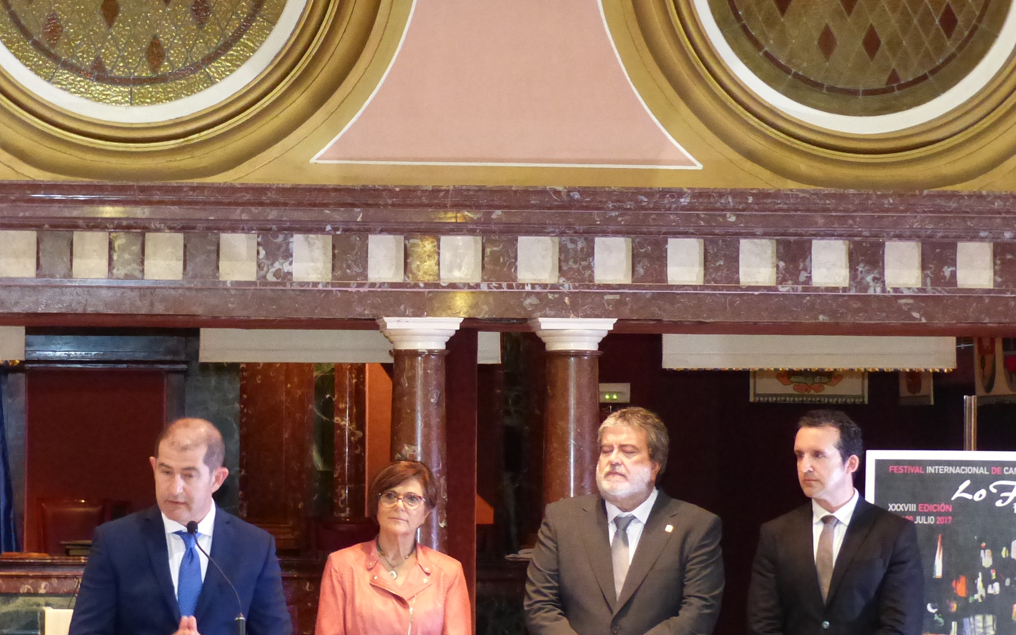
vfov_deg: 11.1
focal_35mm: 118
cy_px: 226
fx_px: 3267
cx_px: 324
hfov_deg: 17.6
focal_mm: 13
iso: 800
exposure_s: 1/15
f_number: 2.8
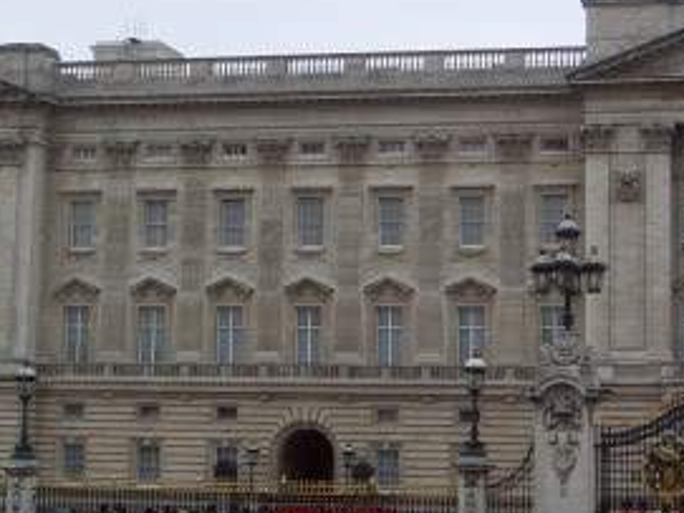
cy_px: 104
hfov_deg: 21.2
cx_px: 459
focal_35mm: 92
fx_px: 1817
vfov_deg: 15.9
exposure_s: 1/320
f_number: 4.8
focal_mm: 8
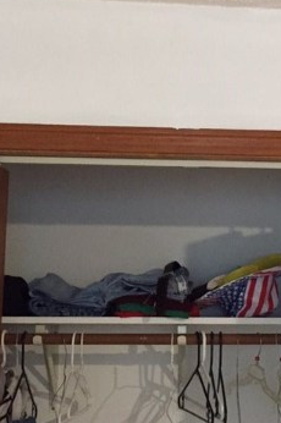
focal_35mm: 67
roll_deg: -0.3
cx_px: 227
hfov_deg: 20.0
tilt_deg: +11.4
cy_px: 198
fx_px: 786
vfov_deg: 30.1
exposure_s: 1/30
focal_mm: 4.15
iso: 250
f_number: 2.2
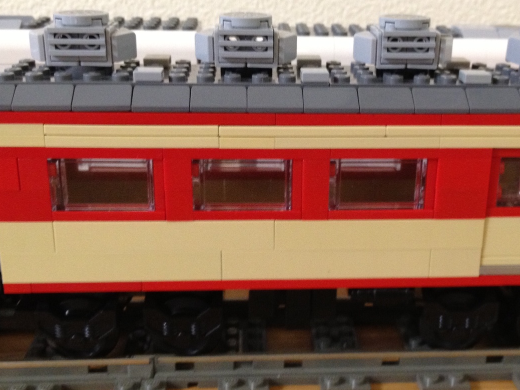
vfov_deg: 26.5
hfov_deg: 34.8
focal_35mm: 55
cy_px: 214
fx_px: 826
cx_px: 325
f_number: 2.4
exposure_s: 1/20
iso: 250
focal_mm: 4.28
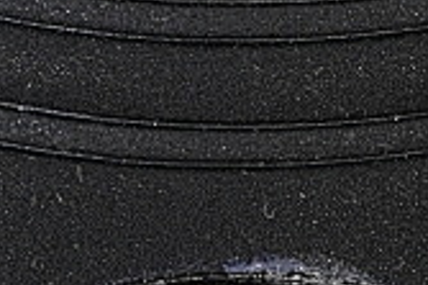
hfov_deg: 4.2
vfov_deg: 2.8
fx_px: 5772
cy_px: 123
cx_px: 185
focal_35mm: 486
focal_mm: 50
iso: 160
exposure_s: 1/50
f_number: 6.3
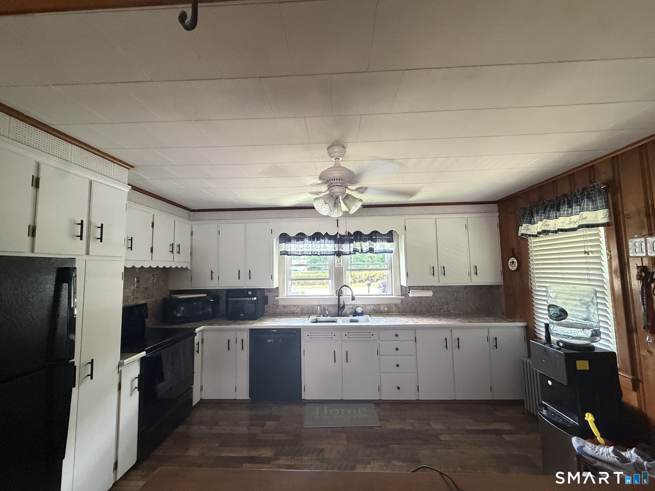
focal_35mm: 14
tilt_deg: +4.1
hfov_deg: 102.1
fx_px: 265
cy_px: 246
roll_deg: +1.7
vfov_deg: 85.7
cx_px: 328
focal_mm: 2.22
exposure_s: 1/60
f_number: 2.2
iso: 500
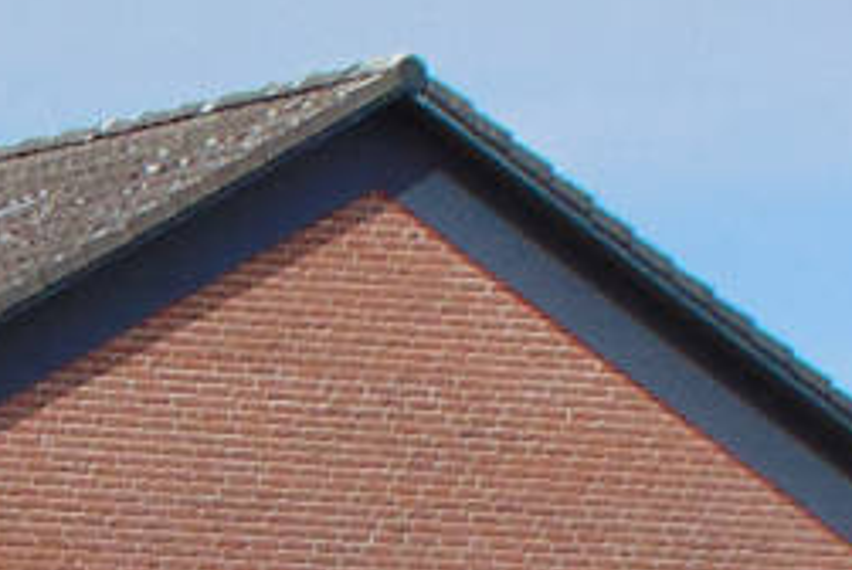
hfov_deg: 6.0
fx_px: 7843
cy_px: 1791
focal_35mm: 331
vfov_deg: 4.0
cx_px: -1215
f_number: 3.5
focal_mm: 9
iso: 80
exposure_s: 1/1000
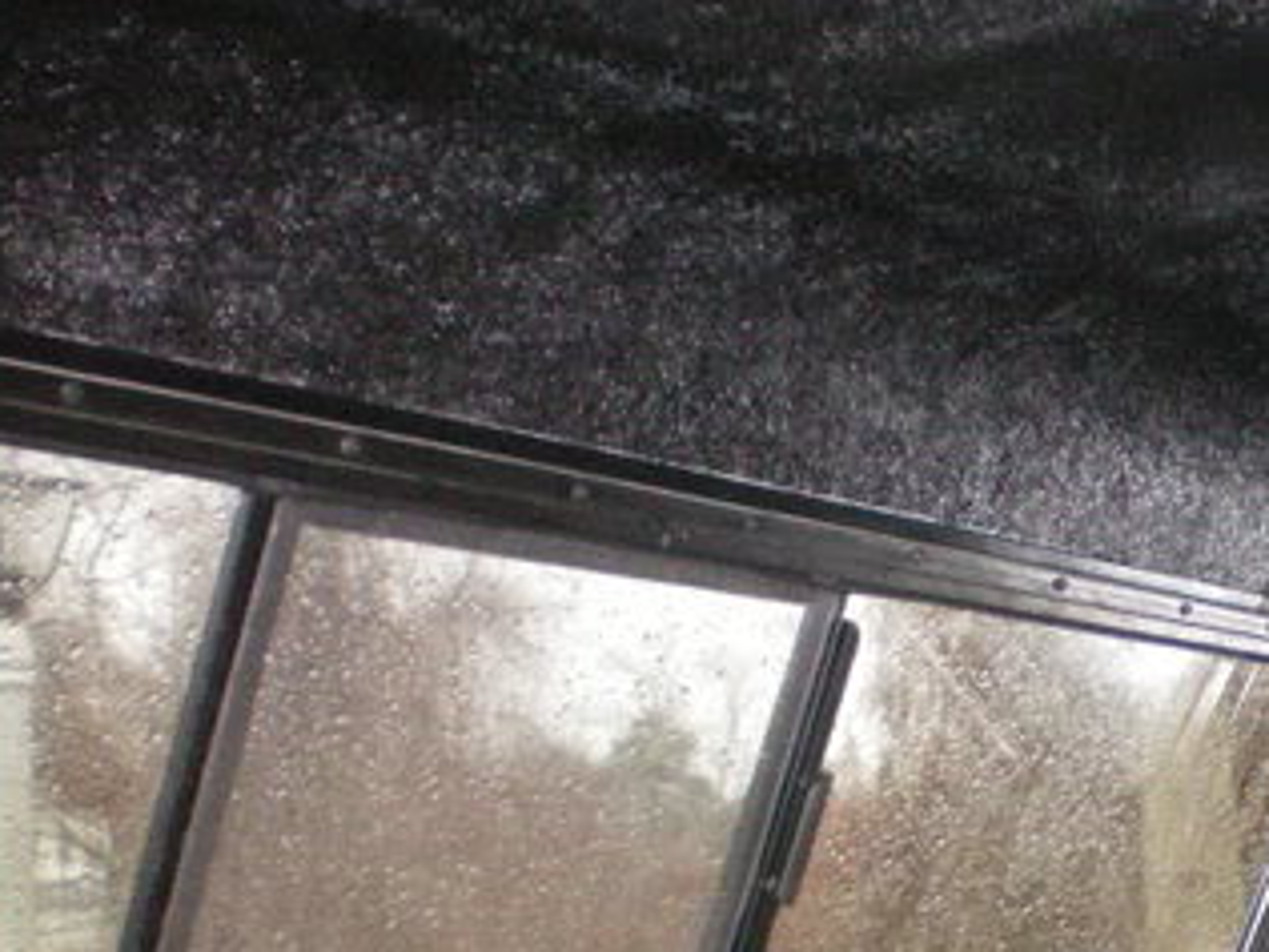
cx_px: 1177
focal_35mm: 77
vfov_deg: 19.1
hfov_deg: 24.5
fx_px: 2823
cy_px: 639
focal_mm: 6.3
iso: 400
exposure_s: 1/60
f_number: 3.1
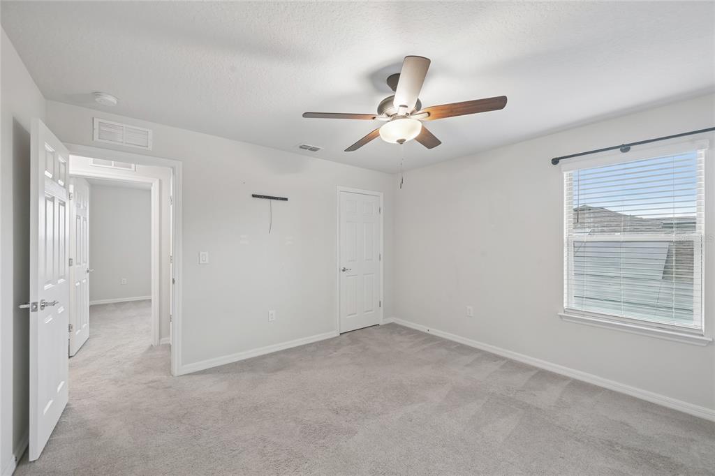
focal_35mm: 14
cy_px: 238
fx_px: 278
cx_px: 358
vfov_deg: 81.2
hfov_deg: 104.3
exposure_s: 1/10
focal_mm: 14
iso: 400
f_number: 8
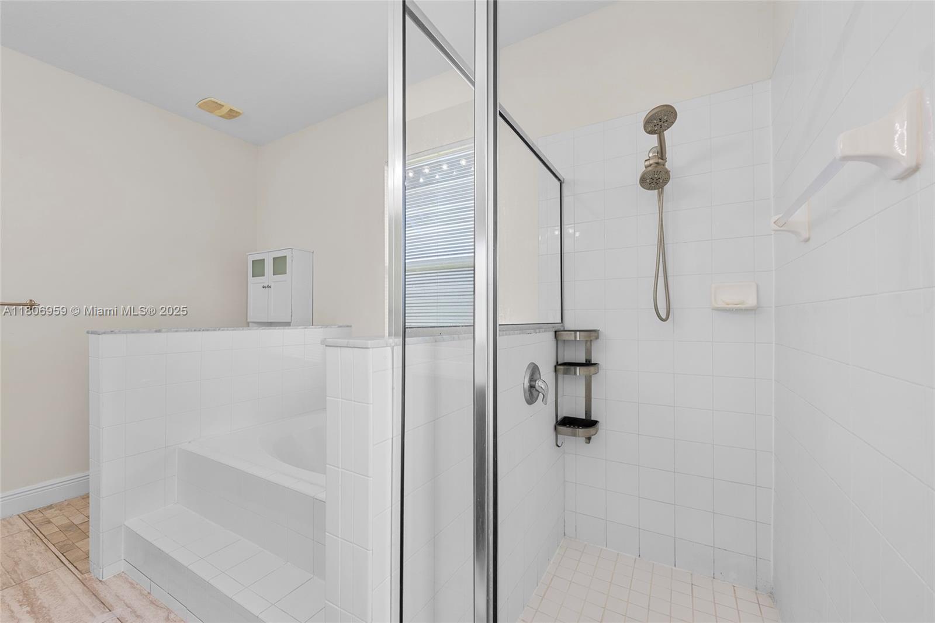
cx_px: 468
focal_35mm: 14
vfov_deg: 81.2
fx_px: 364
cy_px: 312
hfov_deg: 104.3
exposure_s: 1/5
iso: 64
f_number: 8
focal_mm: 14
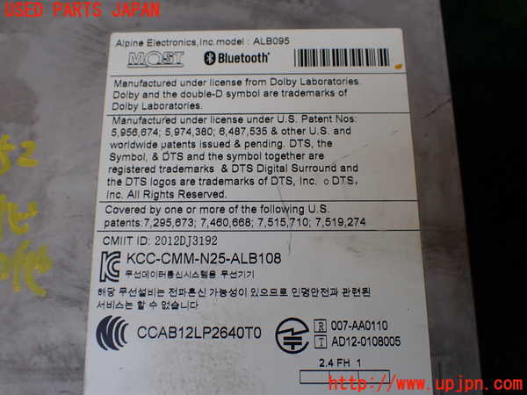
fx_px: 457
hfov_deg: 60.0
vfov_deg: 46.8
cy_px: 198
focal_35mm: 30
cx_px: 264
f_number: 3.2
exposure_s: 1/125
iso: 100
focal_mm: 5.4
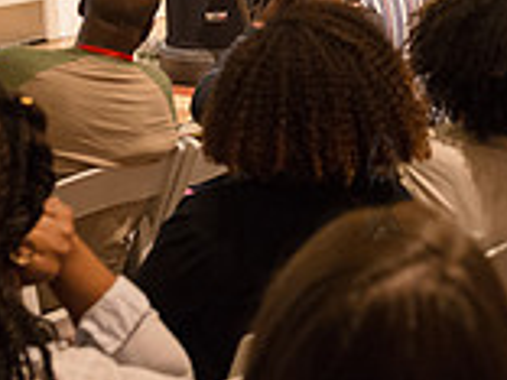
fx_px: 1465
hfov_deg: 19.5
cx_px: 380
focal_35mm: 100
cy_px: -132
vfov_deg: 14.1
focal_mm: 28
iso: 2500
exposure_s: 1/160
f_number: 4
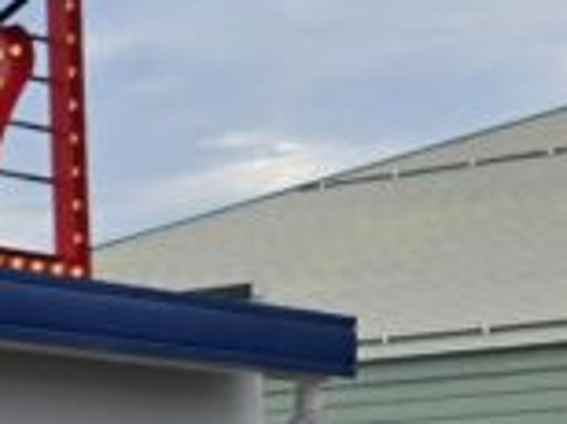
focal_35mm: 153
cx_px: -718
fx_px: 2502
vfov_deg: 9.6
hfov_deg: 11.2
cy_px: 431
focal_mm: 5.4
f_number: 1.8
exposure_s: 1/425
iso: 25
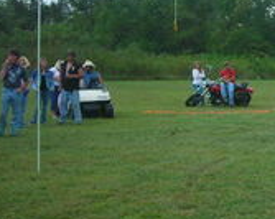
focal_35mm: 89
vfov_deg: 17.2
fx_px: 723
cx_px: 291
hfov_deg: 20.6
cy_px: 81
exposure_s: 1/68
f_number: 3.2
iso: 50
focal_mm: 6.3
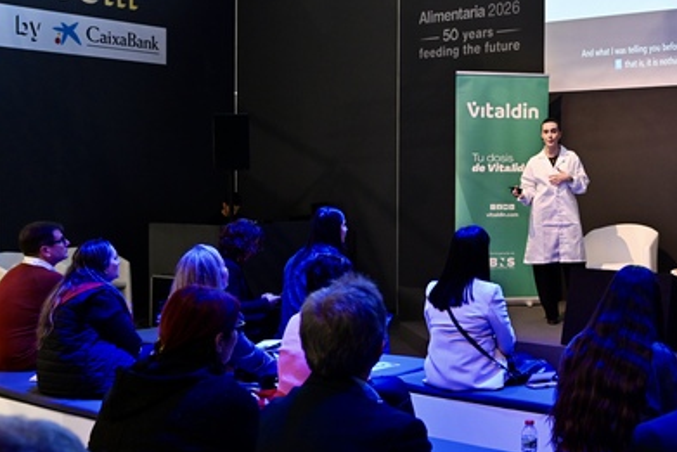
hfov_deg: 41.3
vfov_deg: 29.2
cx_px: 518
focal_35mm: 46
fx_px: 865
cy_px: 189
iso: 1600
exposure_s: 1/125
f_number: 4
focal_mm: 30
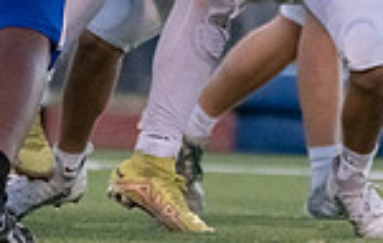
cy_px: -97
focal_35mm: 1694
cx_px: 238
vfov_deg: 0.8
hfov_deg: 1.2
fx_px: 17768
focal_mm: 400
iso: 8000
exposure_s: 1/1250
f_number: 5.6
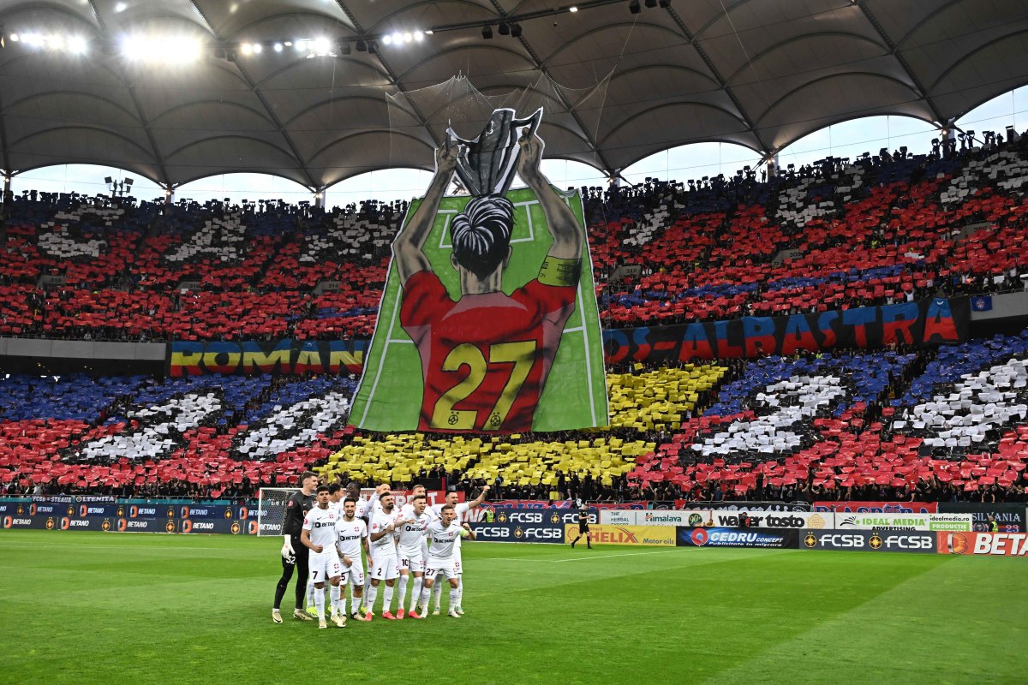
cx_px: 514
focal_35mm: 37
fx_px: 1056
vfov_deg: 35.9
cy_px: 342
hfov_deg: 51.9
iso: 2000
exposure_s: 1/1000
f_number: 4
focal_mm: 37
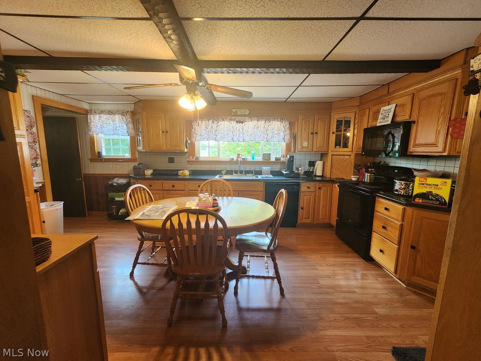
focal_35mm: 13
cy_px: 180
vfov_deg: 89.9
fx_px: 181
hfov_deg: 106.2
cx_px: 240
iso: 320
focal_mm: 2.2
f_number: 2.2
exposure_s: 1/60
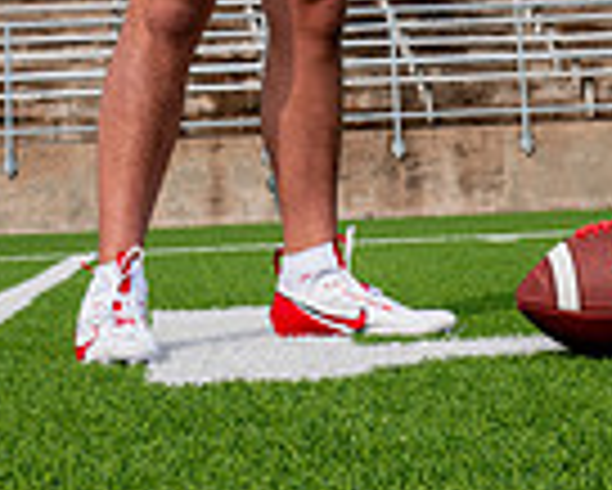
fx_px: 2356
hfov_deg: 14.8
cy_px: -512
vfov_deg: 10.8
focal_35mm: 130
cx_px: 252
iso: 125
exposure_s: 1/320
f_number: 7.1
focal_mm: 42
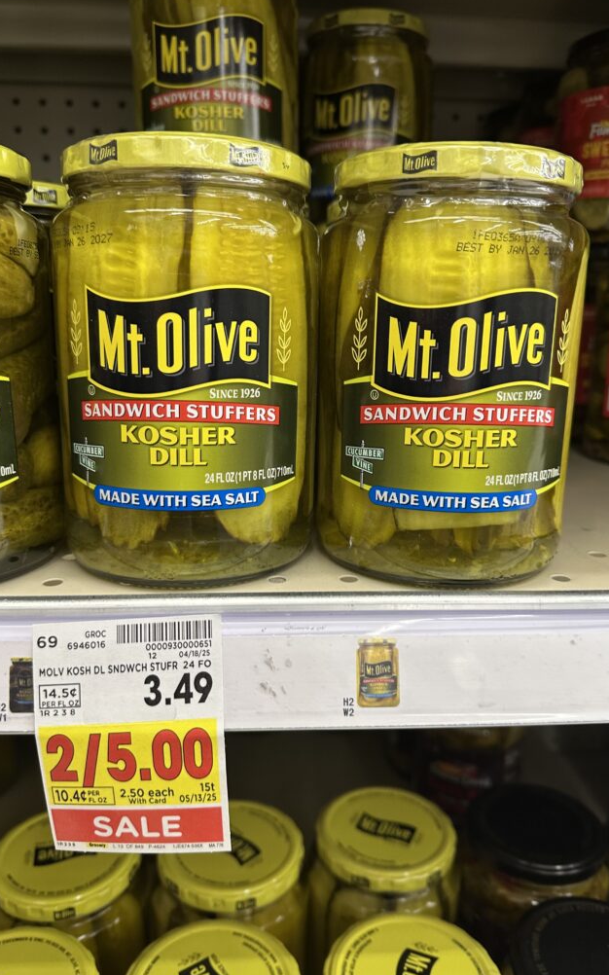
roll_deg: -1.8
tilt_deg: -13.6
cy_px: 486
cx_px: 305
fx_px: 691
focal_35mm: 26
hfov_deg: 47.6
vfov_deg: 70.4
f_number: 1.78
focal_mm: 6.86
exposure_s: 1/77
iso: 160
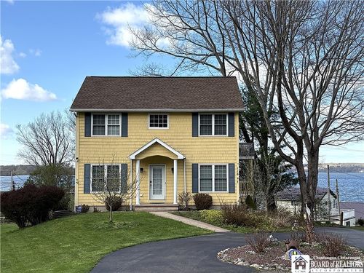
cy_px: 136
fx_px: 505
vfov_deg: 30.3
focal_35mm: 48
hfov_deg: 39.7
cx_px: 182
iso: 50
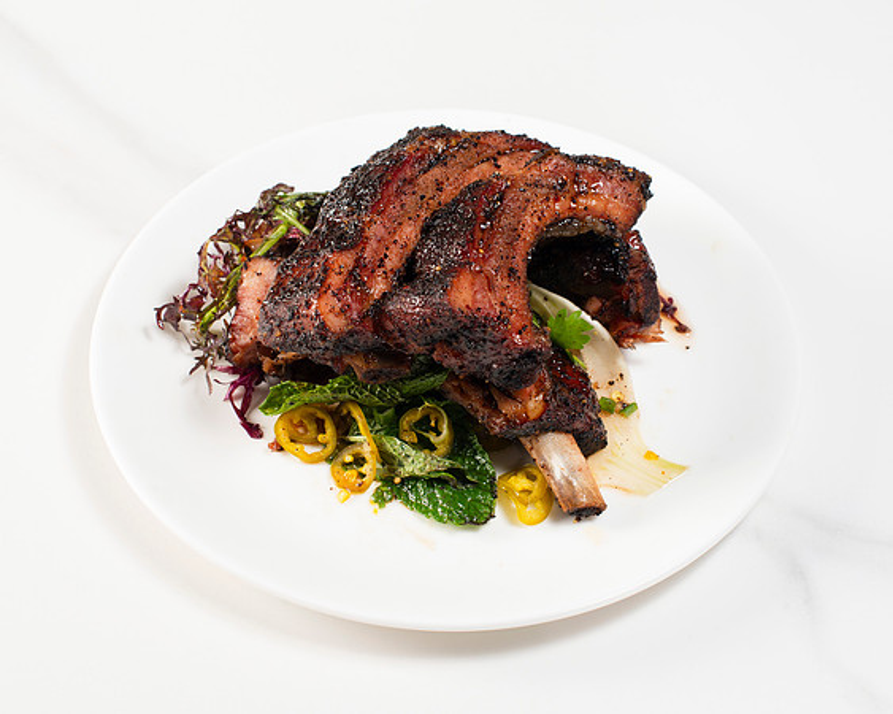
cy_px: 345
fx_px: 1786
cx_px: 454
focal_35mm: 68
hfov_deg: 28.1
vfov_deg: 22.6
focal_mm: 50
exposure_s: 1/200
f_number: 9
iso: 200
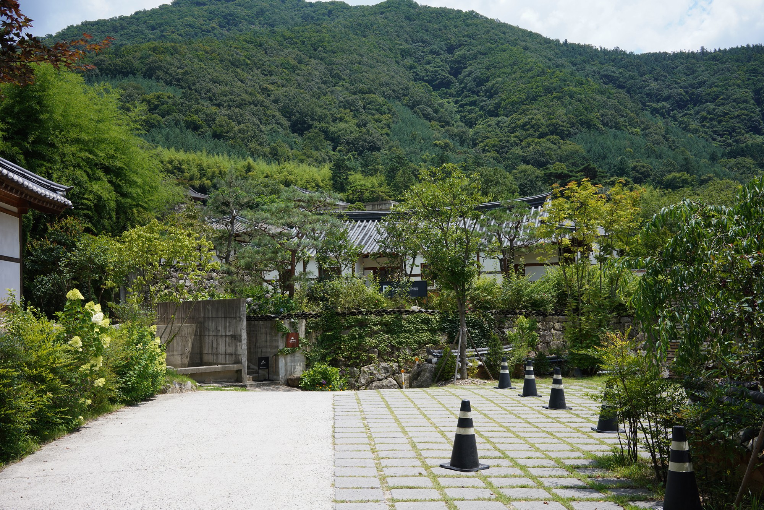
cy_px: 255
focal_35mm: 35
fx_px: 743
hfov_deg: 54.4
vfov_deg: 37.9
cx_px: 382
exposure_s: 1/100
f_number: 10
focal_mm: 35
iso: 100
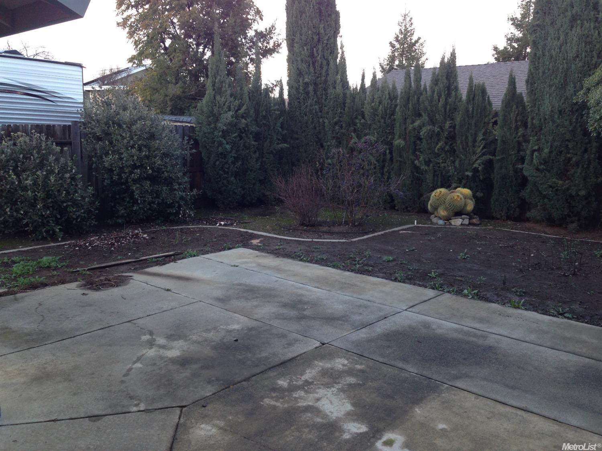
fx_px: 574
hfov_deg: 55.4
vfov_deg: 42.9
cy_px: 226
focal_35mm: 33
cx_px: 301
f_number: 2.4
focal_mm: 4.12
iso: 64
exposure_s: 1/60
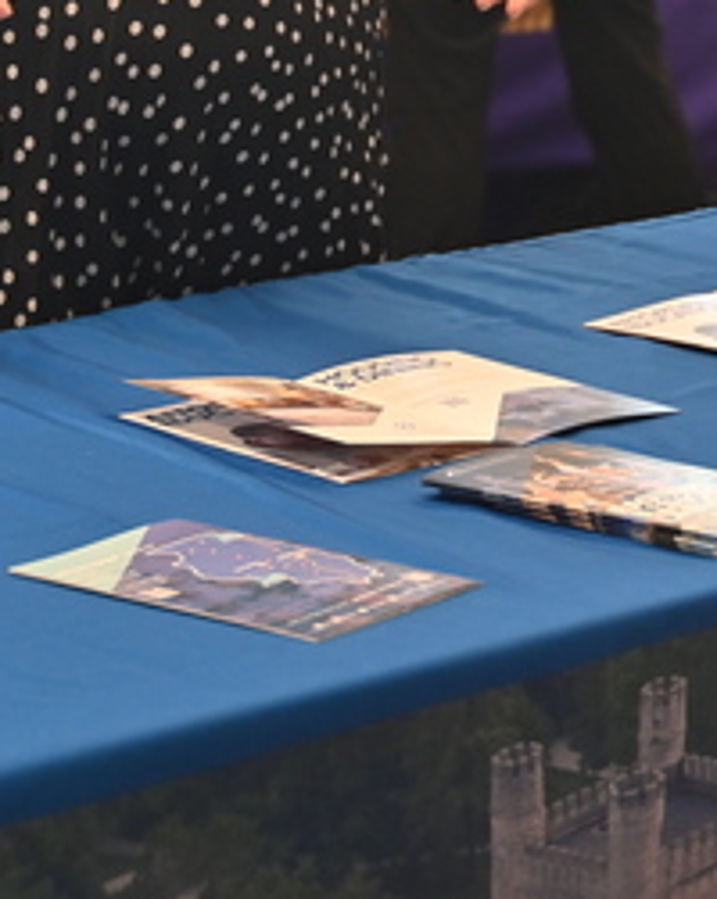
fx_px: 4281
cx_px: 703
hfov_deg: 9.5
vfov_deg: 12.0
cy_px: 195
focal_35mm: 161
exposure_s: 1/125
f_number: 2.8
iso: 500
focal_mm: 42
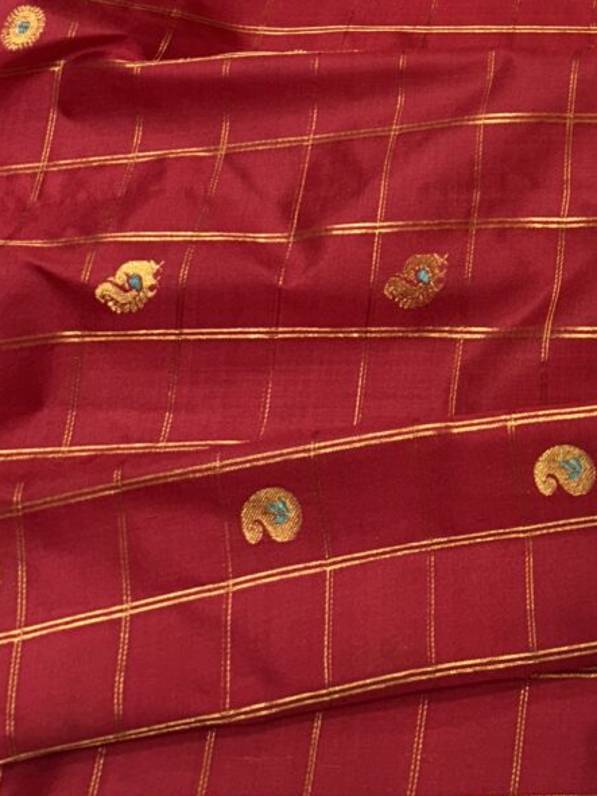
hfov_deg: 20.7
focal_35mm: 66
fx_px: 1518
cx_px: 731
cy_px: -57
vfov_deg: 27.2
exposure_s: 1/100
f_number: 1.5
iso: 50
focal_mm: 5.7
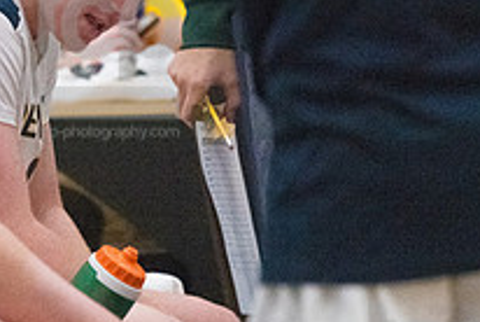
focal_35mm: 562
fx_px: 7504
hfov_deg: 3.7
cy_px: 57
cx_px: 110
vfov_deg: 2.5
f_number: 4.5
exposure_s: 1/1600
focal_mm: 200
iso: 10000
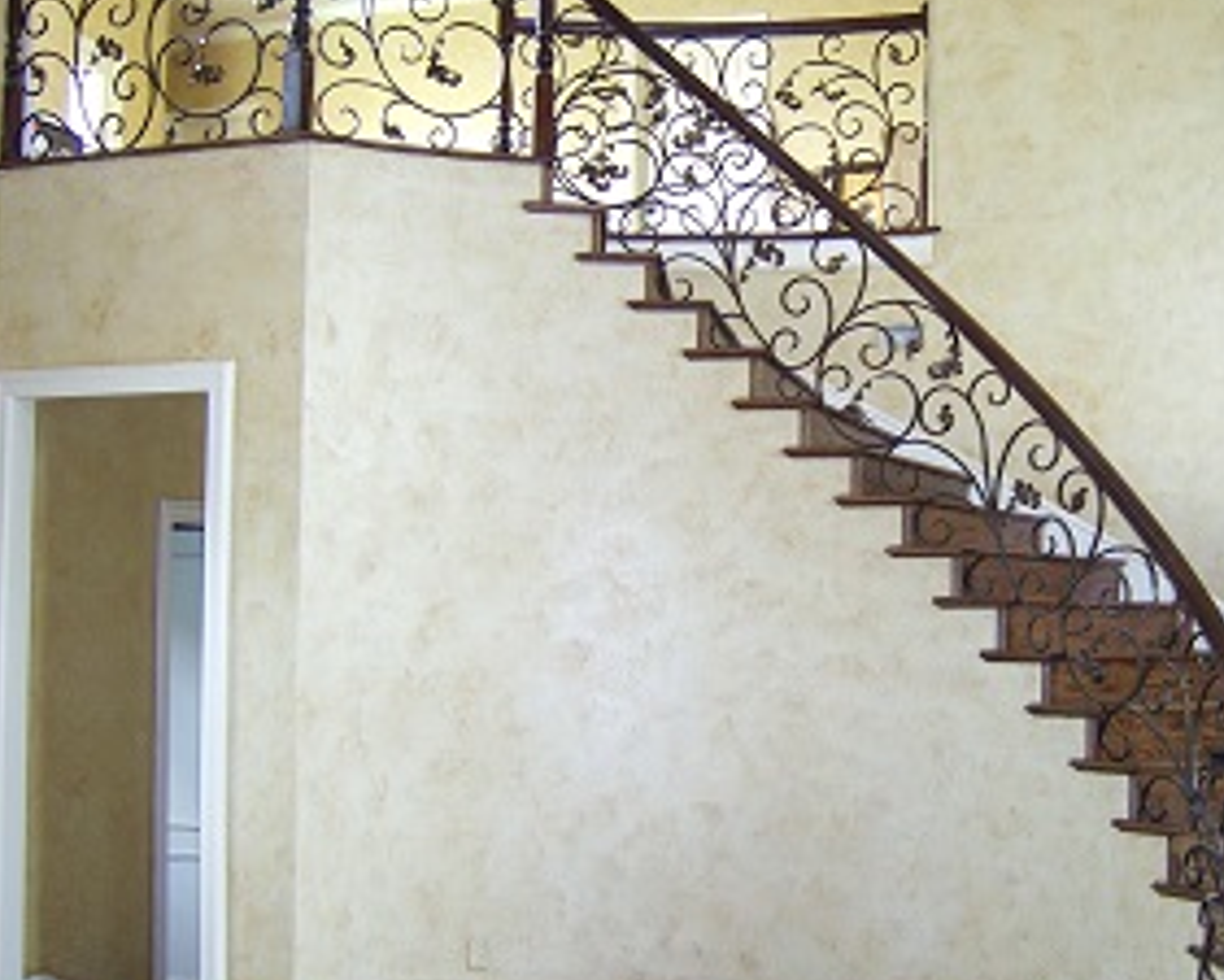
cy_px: 514
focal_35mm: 43
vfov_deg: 34.9
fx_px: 1558
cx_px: 788
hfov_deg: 42.5
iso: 141
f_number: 2.7
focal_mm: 8.13
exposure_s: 1/30
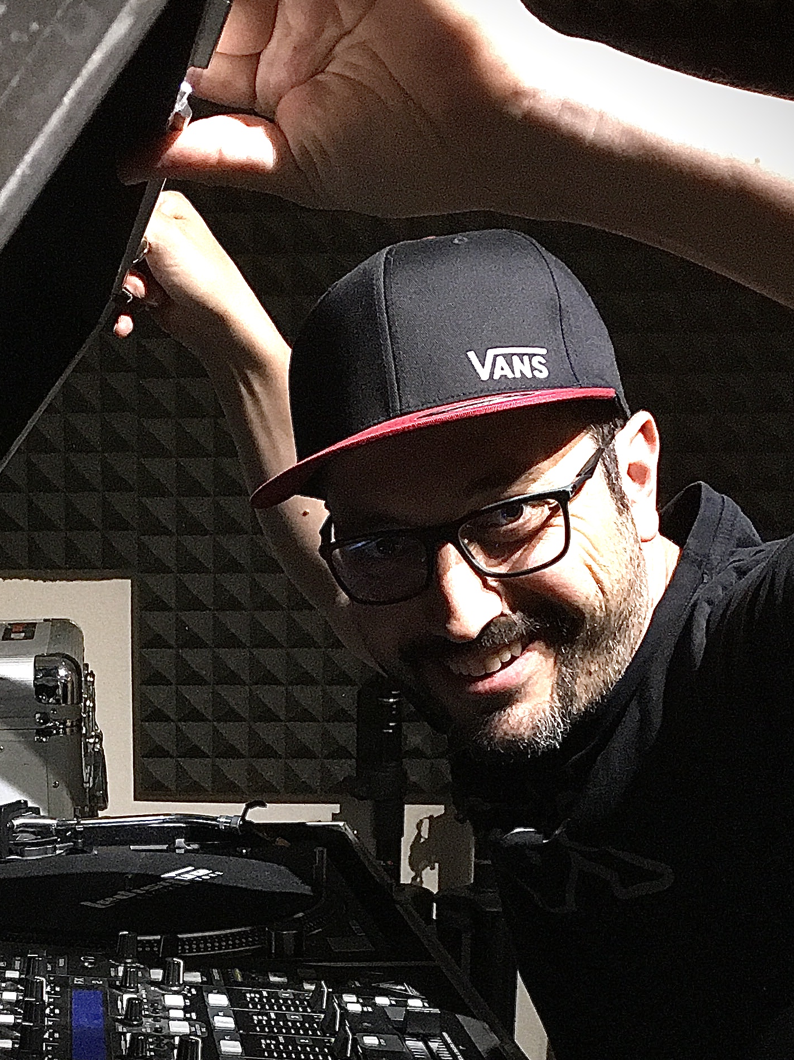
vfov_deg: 30.1
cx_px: 120
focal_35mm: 62
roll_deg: +0.6
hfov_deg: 23.2
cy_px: 917
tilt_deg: -13.0
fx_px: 1897
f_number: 2.2
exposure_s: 1/17
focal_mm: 4.15
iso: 250
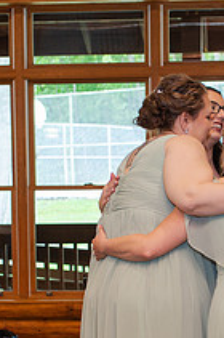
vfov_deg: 18.0
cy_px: 301
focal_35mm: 112
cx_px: 196
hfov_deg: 12.1
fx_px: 1049
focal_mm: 35
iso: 800
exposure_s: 1/200
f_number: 3.5
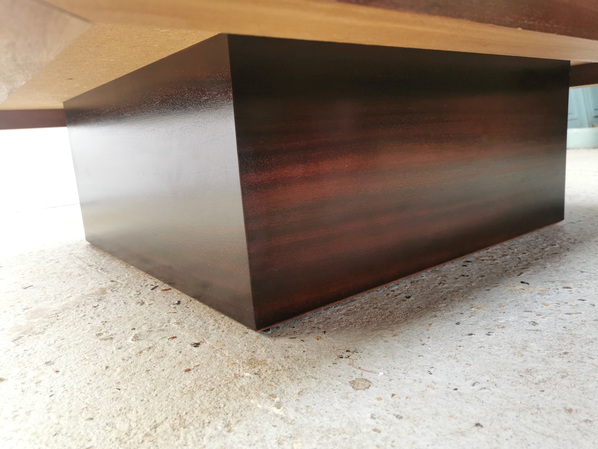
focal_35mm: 27
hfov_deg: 65.3
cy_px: 224
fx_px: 466
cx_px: 299
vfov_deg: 51.4
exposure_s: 1/100
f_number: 1.8
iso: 160
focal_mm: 5.58
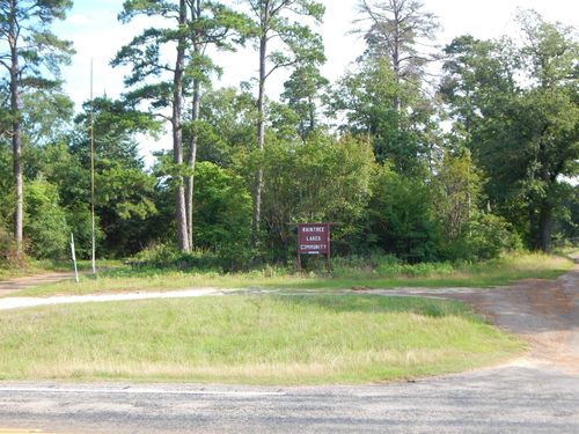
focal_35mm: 54
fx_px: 903
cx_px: 290
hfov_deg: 35.5
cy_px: 217
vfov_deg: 27.0
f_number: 3.8
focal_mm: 9.7
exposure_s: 1/320
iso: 125
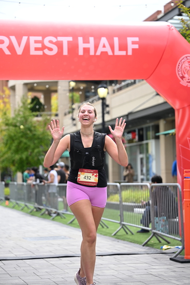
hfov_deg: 16.3
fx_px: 665
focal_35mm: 84
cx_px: 95
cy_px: 142
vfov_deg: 24.2
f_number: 2.8
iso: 640
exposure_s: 1/2500
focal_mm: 84
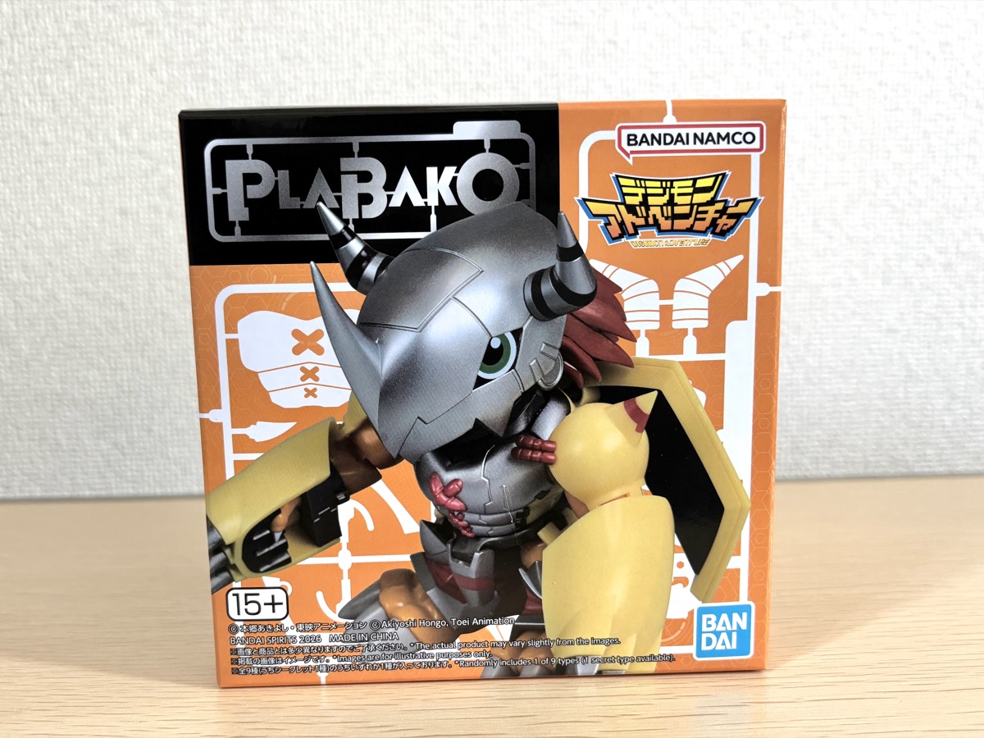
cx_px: 492
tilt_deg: -9.4
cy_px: 369
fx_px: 739
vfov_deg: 53.1
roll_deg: +1.3
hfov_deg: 67.3
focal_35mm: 26
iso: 125
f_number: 1.6
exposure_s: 1/63
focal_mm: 5.96
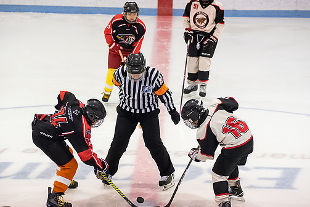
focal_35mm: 144
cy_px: 108
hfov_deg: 14.2
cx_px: 156
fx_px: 1241
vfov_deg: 9.5
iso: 7200
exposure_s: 1/640
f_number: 4
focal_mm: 125
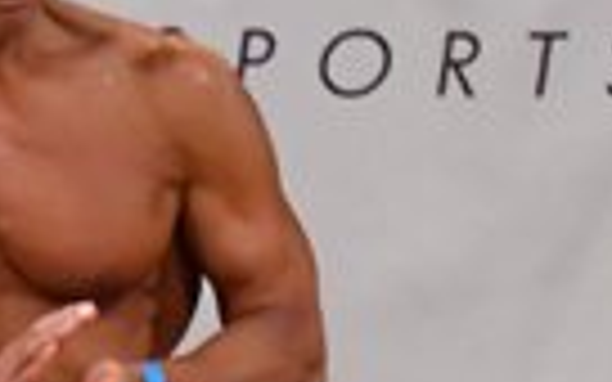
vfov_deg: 0.9
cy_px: 679
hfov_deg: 1.4
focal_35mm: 1477
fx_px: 24635
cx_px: 1699
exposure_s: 1/400
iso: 6400
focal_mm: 170
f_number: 5.6
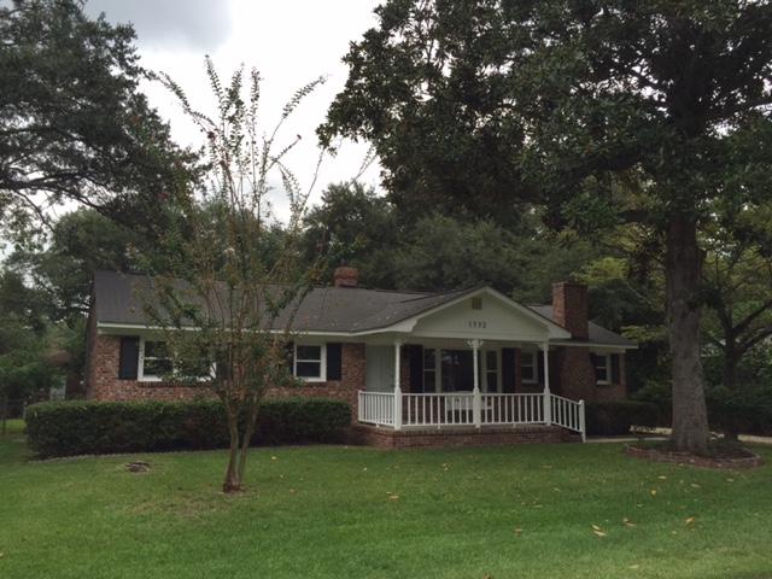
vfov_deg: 48.2
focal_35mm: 29
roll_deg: -3.0
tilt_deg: +7.2
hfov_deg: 61.7
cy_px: 290
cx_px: 386
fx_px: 647
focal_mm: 4.15
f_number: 2.2
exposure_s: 1/694
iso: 32
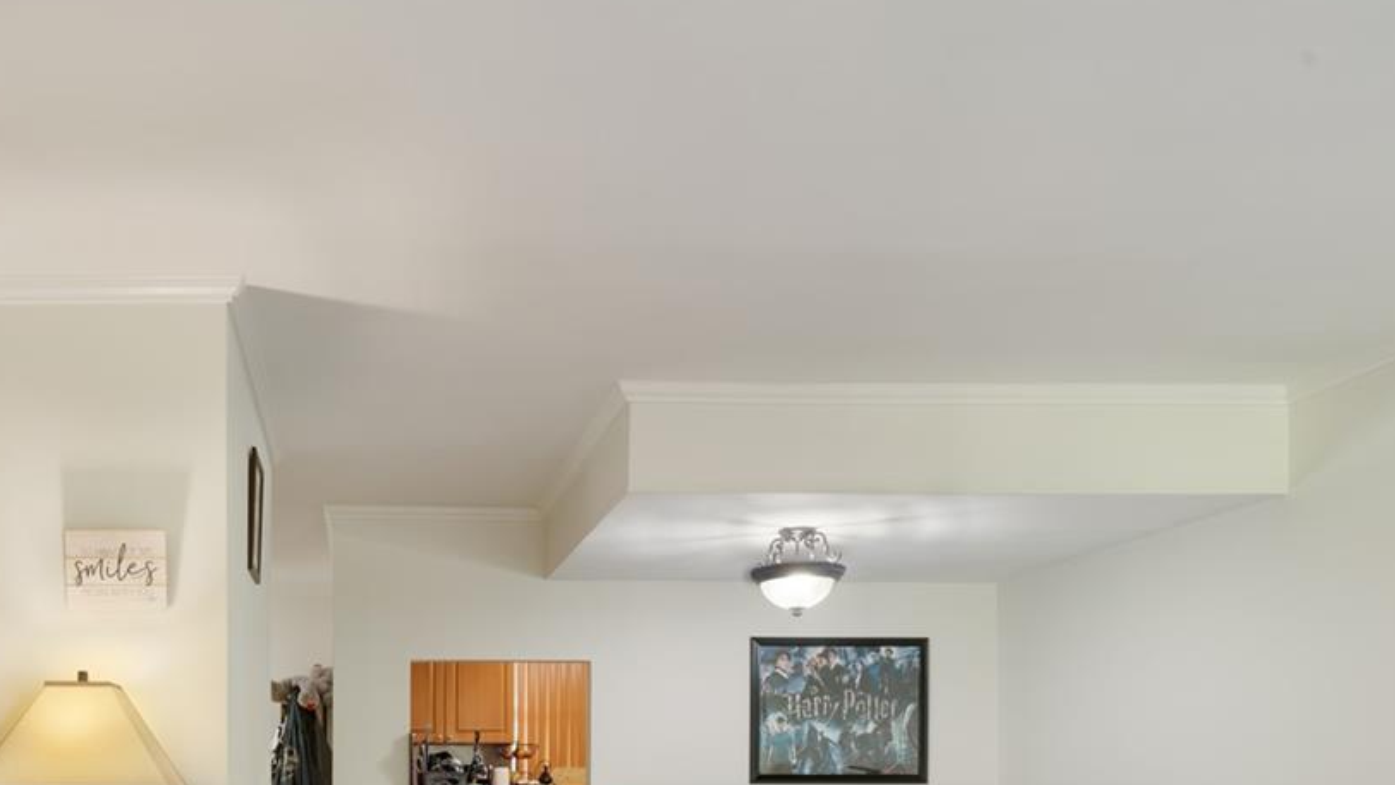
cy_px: 783
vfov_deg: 32.8
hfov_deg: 56.8
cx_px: 362
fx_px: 1221
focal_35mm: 33
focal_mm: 16
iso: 100
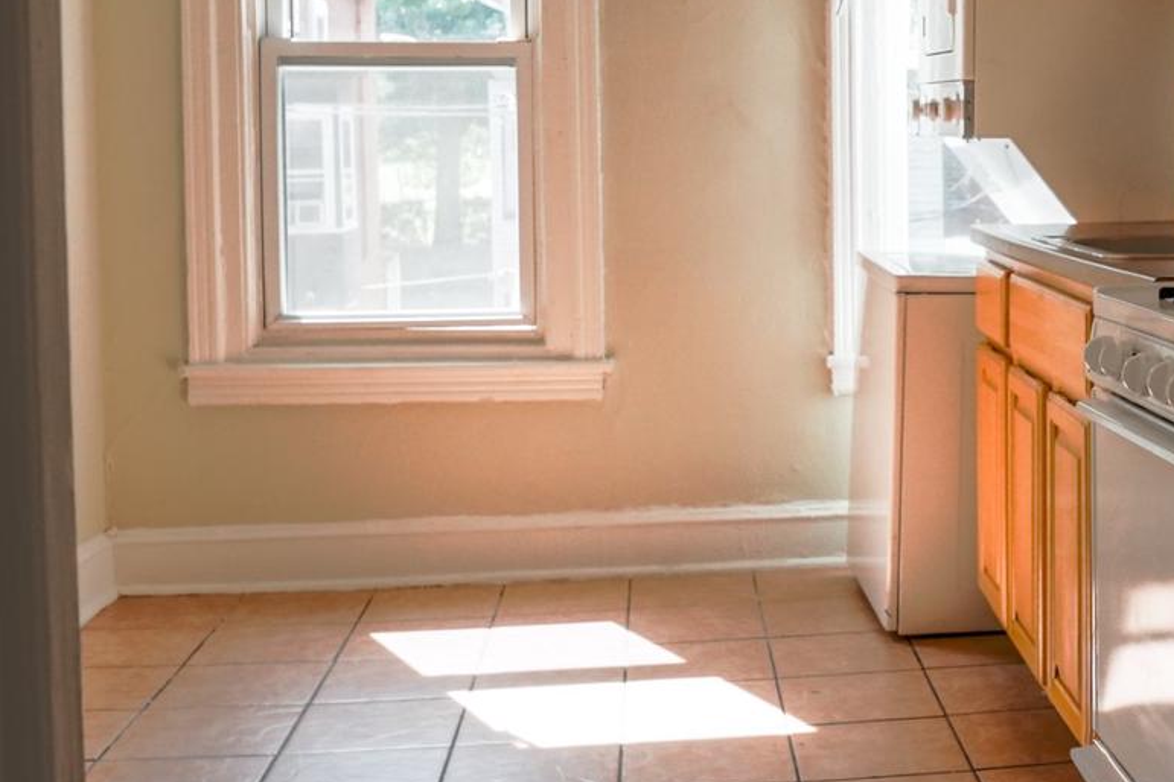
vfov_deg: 23.9
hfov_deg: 34.0
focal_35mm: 56
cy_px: 180
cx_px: 1019
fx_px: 1826
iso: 640
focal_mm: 20
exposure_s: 1/400
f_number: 6.3
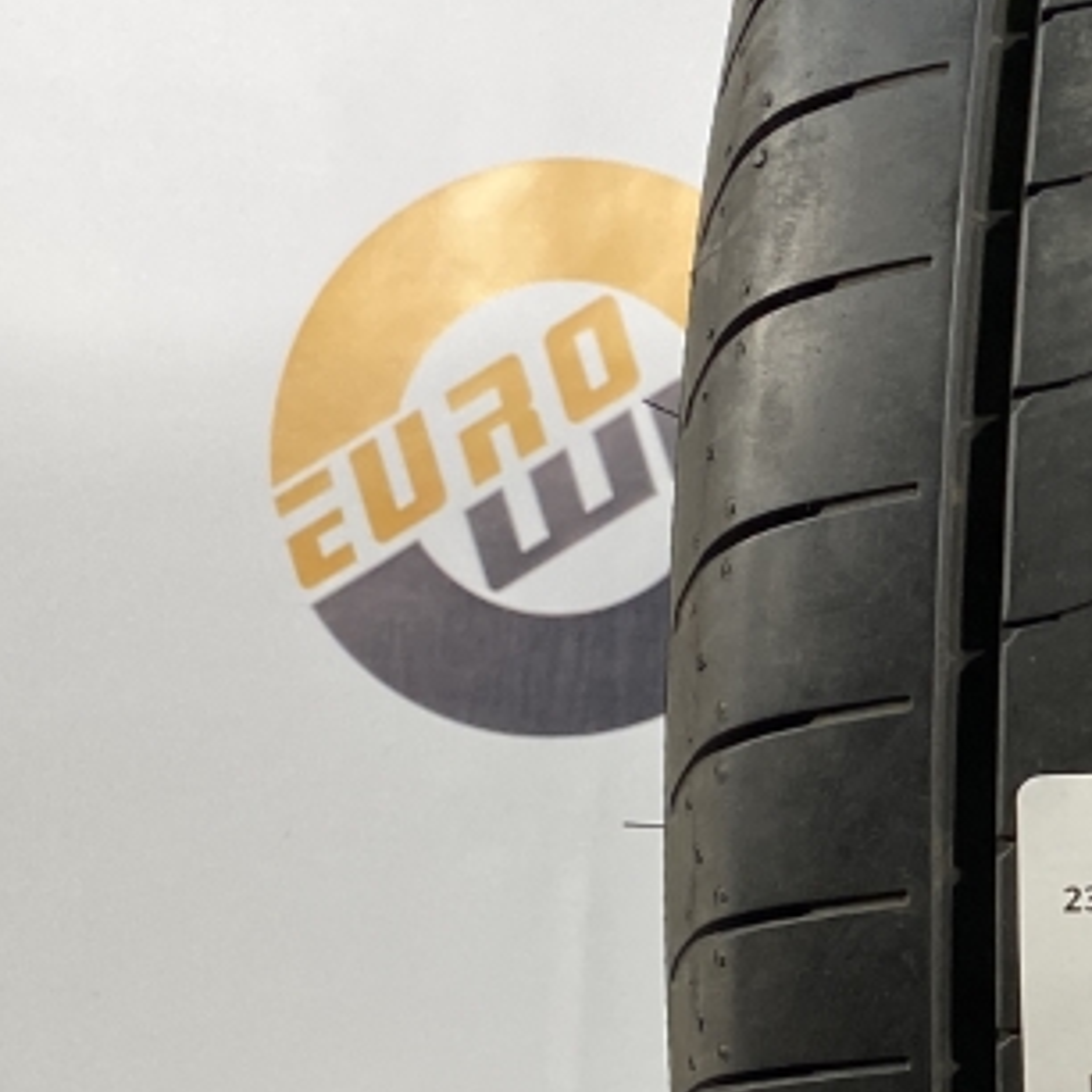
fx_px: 3426
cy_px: 539
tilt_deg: +0.4
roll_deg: -0.5
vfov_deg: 18.1
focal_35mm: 96
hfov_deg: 15.5
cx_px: 1977
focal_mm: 4.25
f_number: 1.8
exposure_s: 1/100
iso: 64
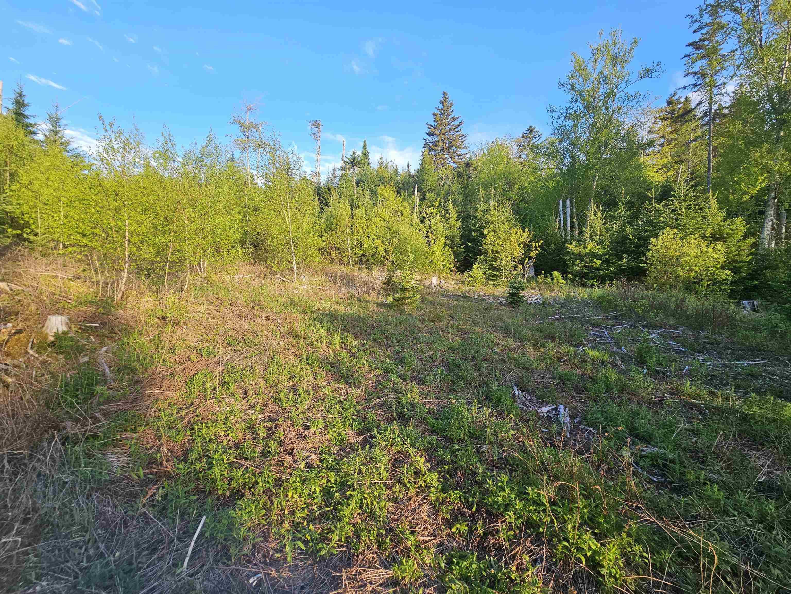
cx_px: 396
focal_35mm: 13
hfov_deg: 106.2
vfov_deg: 89.9
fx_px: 297
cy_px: 297
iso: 50
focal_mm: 2.2
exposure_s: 1/334
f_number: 2.2
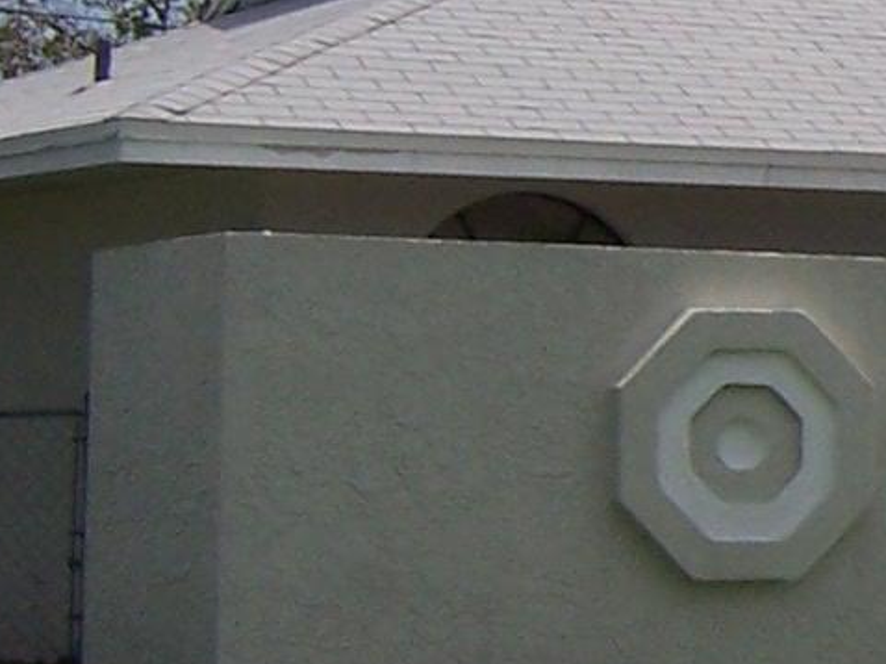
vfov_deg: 8.3
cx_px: 1926
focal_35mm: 178
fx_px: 4554
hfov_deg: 10.1
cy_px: 247
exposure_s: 1/750
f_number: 5.6
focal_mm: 5.5
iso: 80
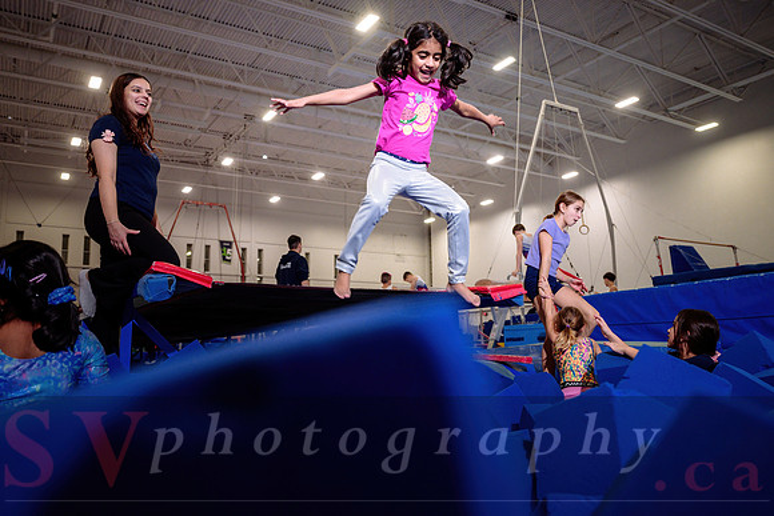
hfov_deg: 62.0
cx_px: 387
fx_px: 644
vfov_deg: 43.7
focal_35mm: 30
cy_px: 258
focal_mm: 28
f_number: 3.5
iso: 1600
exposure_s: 1/400
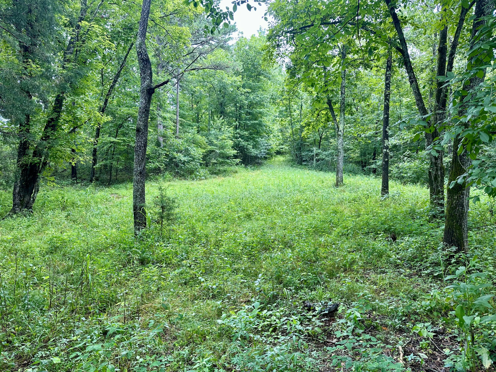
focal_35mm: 24
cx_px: 248
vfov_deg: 56.8
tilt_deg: +1.7
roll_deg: +2.3
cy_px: 186
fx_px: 344
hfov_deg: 71.6
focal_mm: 6.86
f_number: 1.78
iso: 80
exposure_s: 1/121
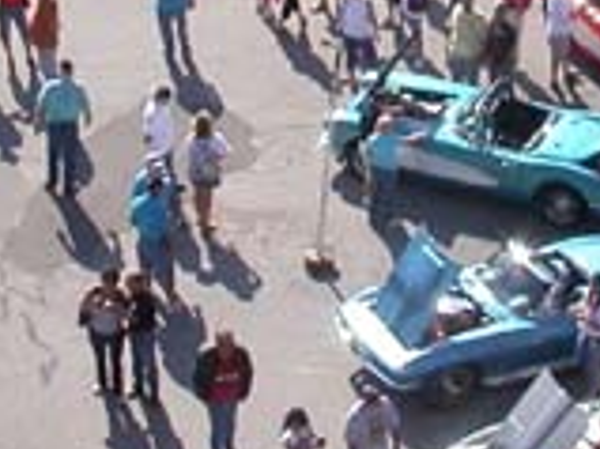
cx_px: 408
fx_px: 3308
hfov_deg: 10.4
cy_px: -302
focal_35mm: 191
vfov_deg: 7.6
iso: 100
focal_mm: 7.85
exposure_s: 1/283
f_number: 6.7
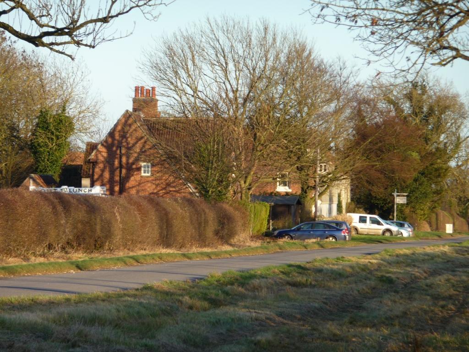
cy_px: 176
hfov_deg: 7.1
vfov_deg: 5.3
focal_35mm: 280
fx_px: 3794
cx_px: 234
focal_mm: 47
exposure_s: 1/160
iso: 100
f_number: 4.9
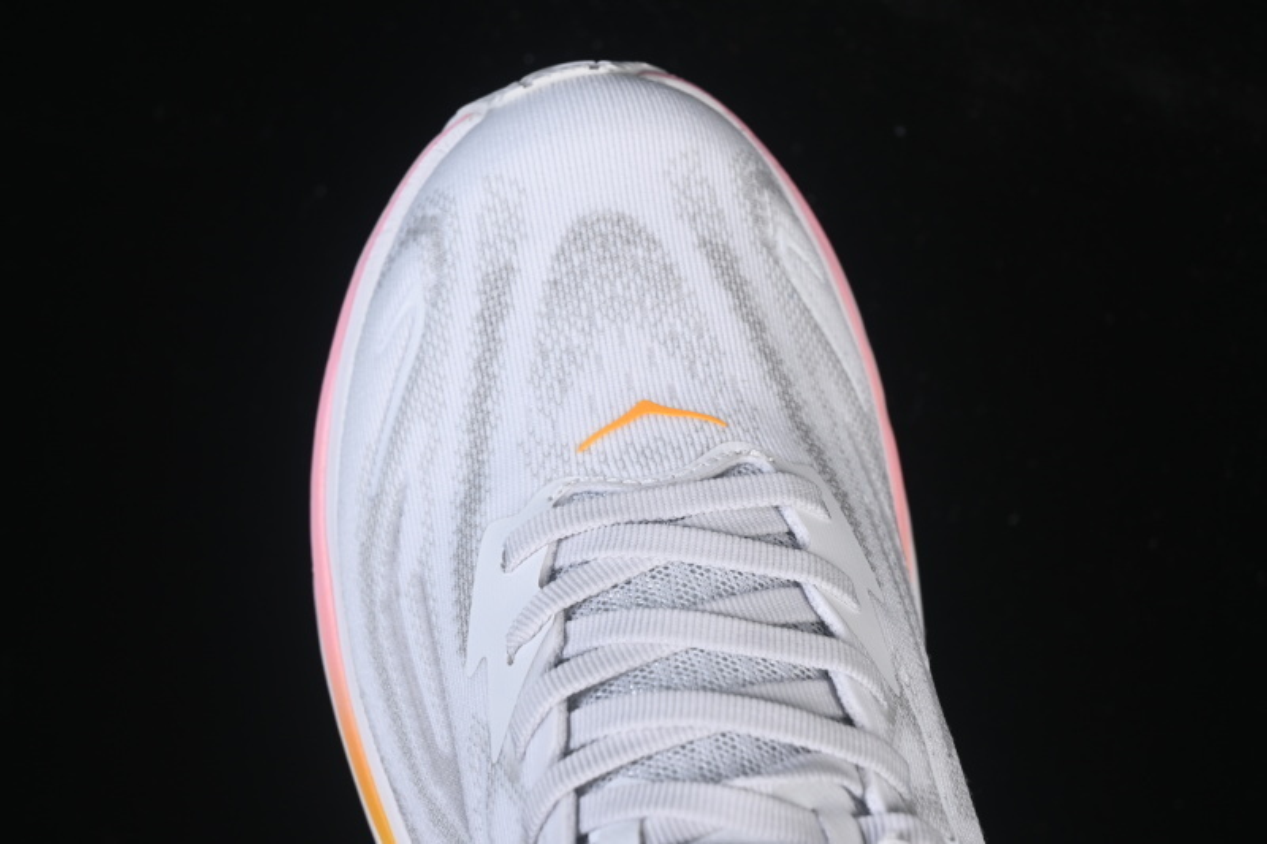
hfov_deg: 27.0
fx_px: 2639
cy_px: 422
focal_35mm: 75
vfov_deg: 18.2
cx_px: 634
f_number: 7.1
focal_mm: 50
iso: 160
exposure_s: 1/80
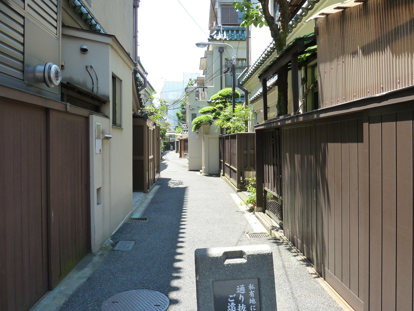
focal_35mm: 27
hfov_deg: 65.3
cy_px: 144
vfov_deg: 51.3
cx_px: 203
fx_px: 323
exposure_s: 1/125
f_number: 4
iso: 125
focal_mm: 4.1
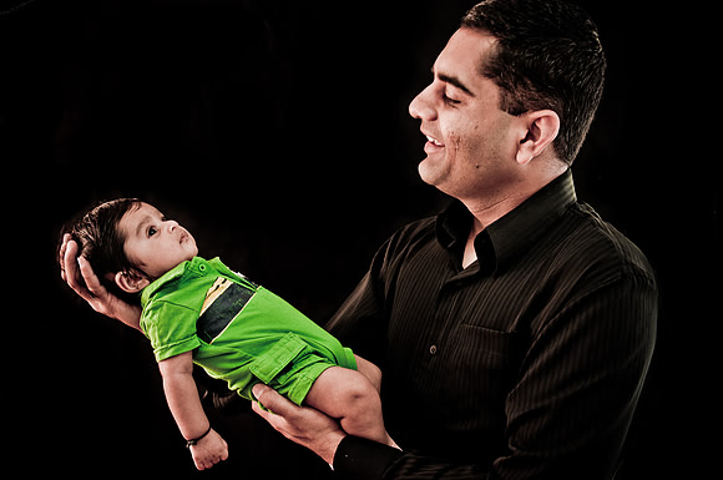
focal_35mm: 36
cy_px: 240
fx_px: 722
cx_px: 362
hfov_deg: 53.2
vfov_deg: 36.8
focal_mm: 24
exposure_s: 1/60
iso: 100
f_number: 2.8
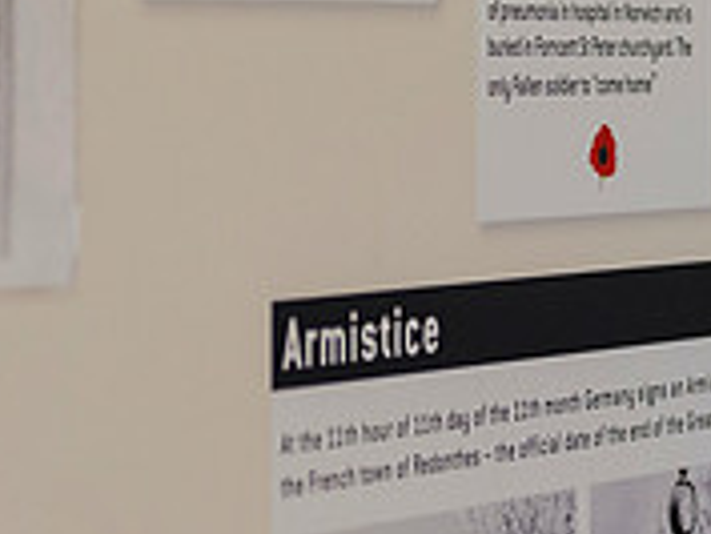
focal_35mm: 229
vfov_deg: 6.5
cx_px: 1153
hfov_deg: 8.4
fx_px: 4707
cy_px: -104
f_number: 4
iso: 1600
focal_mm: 70
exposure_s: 1/100
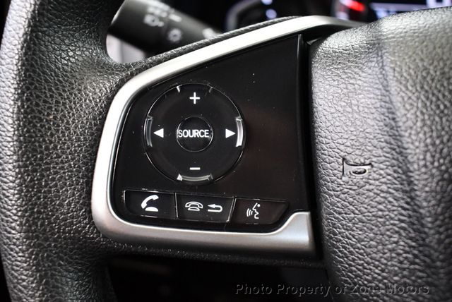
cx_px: 226
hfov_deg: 53.1
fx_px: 452
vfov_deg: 36.9
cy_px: 151
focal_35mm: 36
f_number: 3.5
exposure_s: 1/60
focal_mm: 18
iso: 3200
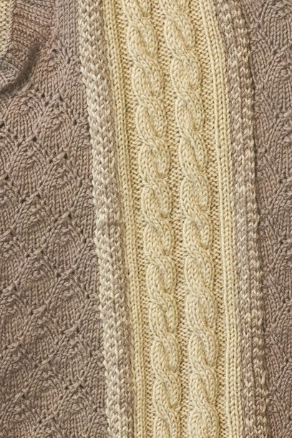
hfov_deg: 6.1
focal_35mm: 226
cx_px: 309
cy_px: 262
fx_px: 2749
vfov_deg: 9.1
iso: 320
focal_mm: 32
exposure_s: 1/60
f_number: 6.3
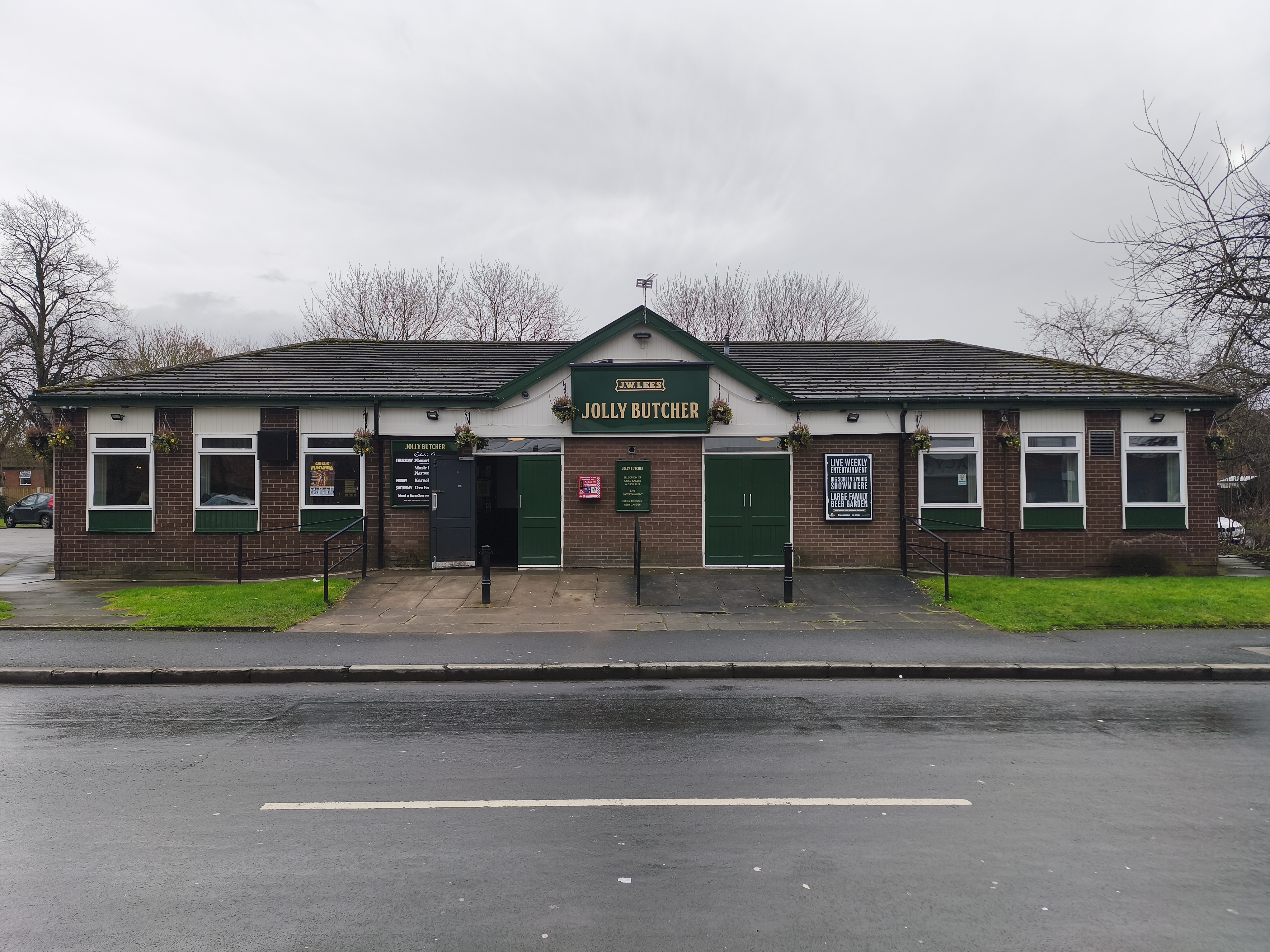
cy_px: 476
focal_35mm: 23
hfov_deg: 73.9
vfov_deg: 58.9
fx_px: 844
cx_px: 635
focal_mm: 6.14
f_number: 1.65
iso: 50
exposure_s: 1/455
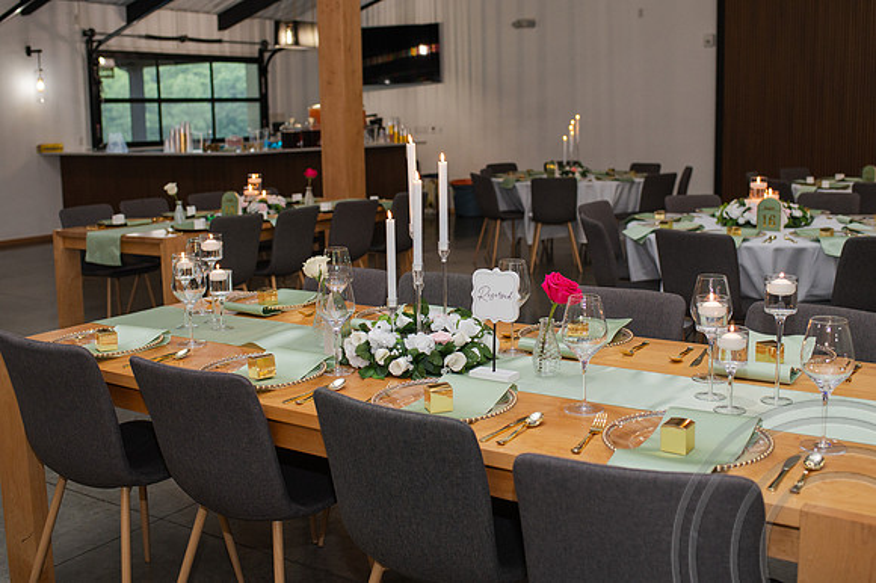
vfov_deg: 32.9
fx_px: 985
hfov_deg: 47.9
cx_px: 438
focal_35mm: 41
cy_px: 246
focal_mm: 35
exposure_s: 1/200
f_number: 3.2
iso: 800
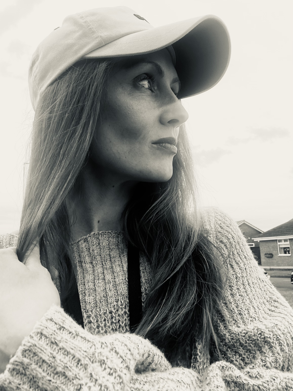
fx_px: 339
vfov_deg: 60.0
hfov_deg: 46.8
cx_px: 146
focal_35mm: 30
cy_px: 196
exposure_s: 1/122
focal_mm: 2.71
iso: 32
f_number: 2.2
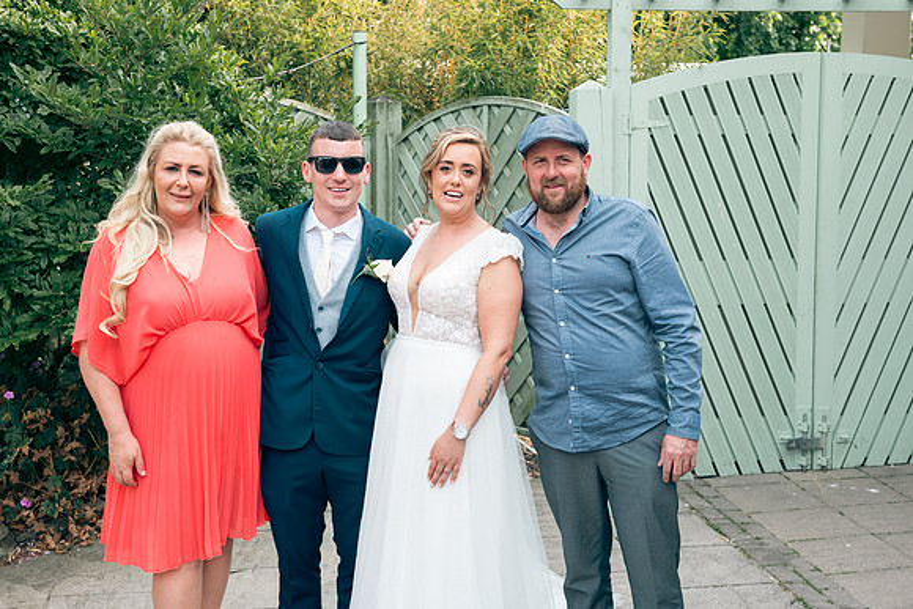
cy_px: 304
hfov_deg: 39.6
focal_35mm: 50
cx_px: 456
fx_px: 1268
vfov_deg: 27.0
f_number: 6.3
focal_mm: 50
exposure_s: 1/160
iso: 160
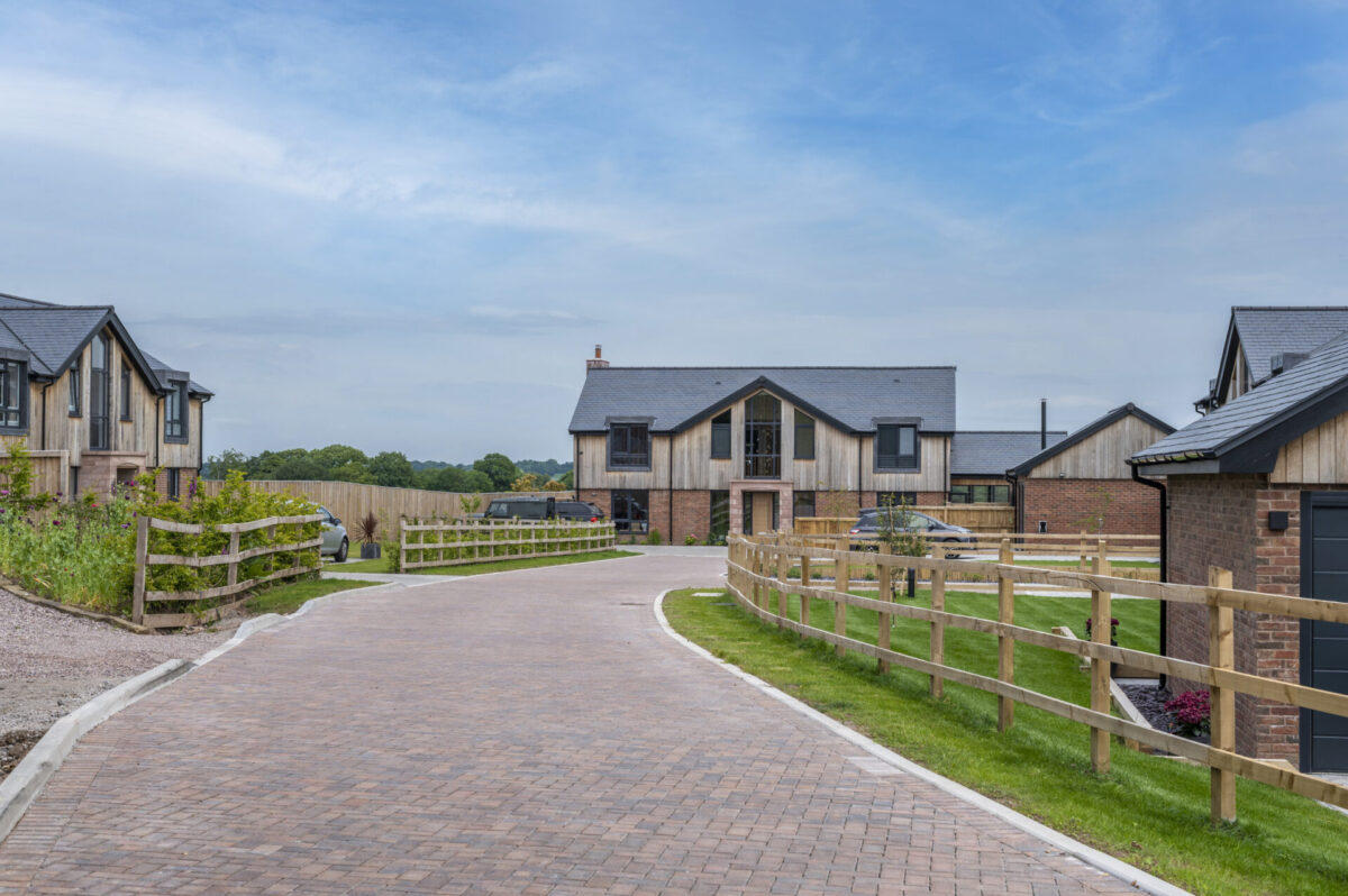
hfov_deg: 39.6
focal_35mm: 50
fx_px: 1871
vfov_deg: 26.9
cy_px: 448
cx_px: 674
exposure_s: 1/400
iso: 200
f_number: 13
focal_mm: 50
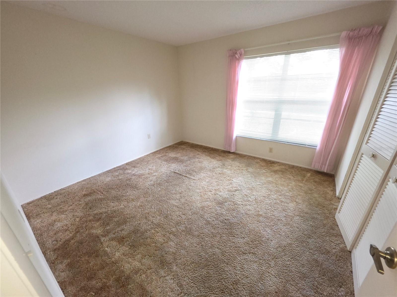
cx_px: 198
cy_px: 148
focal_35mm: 13
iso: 250
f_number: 1.9
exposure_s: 1/40
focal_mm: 2.2
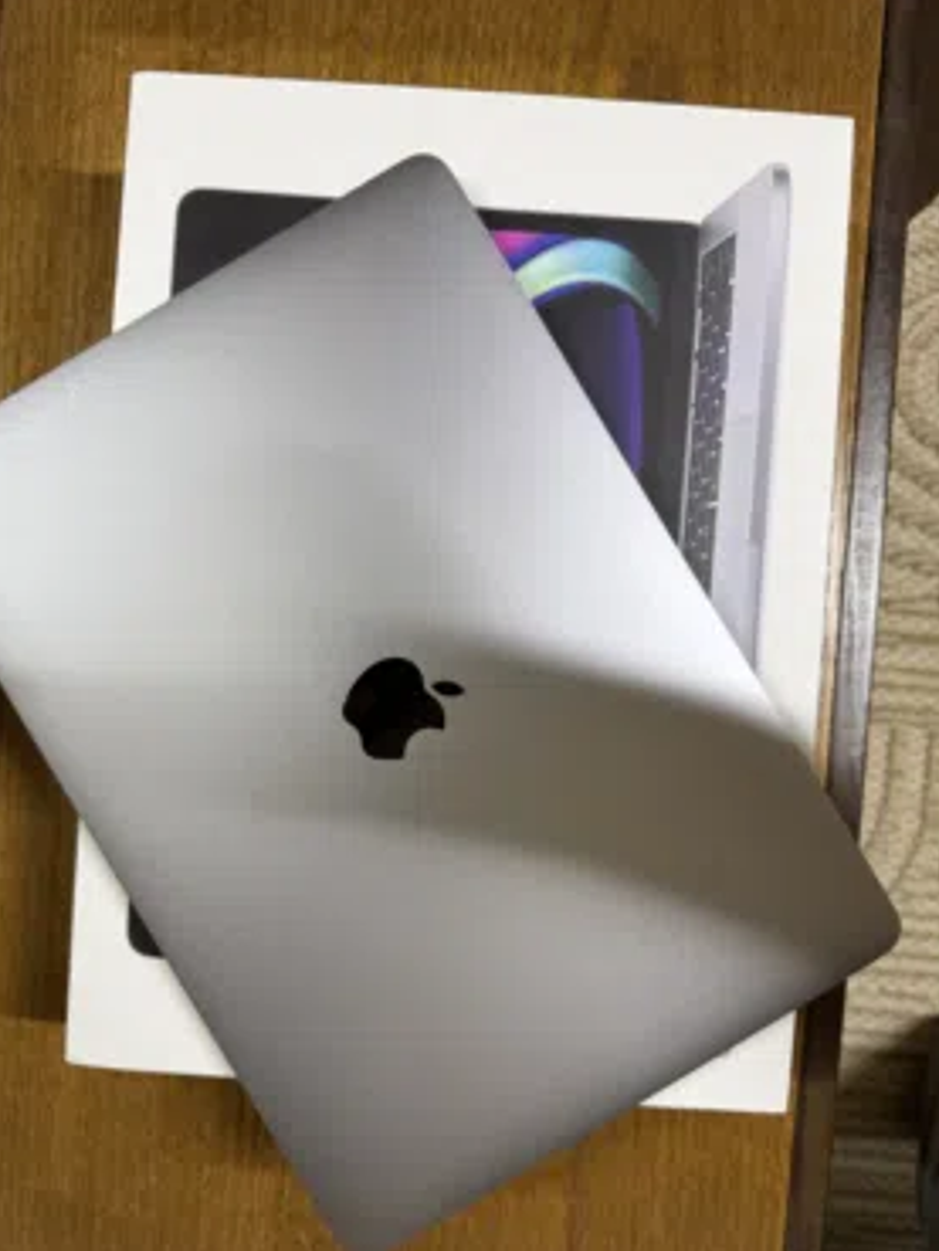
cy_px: 661
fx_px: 940
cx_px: 434
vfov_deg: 67.2
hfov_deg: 53.0
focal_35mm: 26
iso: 250
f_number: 1.78
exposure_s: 1/60
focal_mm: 6.76
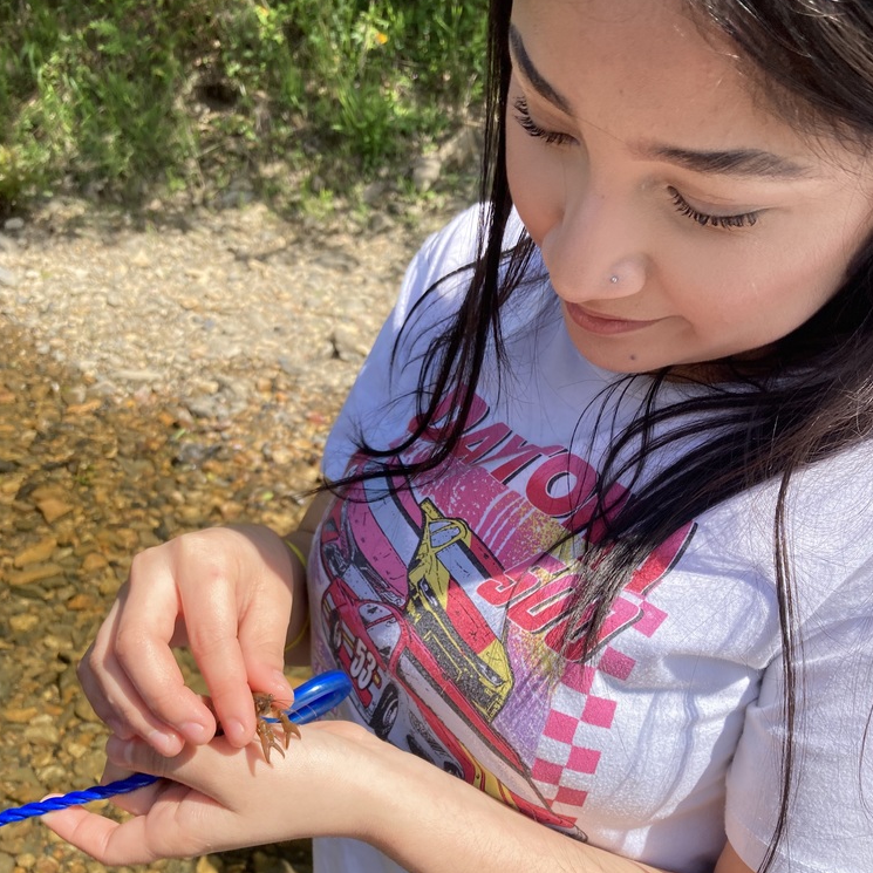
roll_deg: -5.8
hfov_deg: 48.4
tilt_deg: -29.6
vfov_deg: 47.6
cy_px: 585
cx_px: 428
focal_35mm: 34
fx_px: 970
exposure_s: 1/800
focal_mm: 3.99
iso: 20
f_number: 1.8
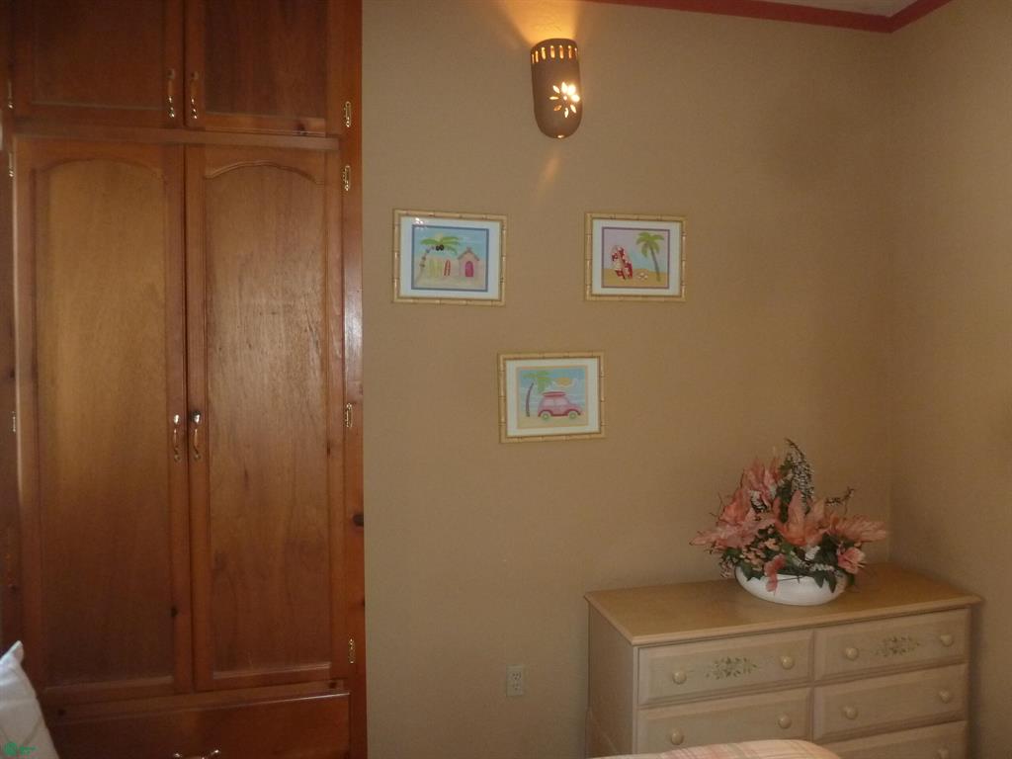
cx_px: 506
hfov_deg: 69.4
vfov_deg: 54.9
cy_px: 380
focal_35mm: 25
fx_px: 731
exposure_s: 1/30
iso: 320
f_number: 3.3
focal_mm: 4.1
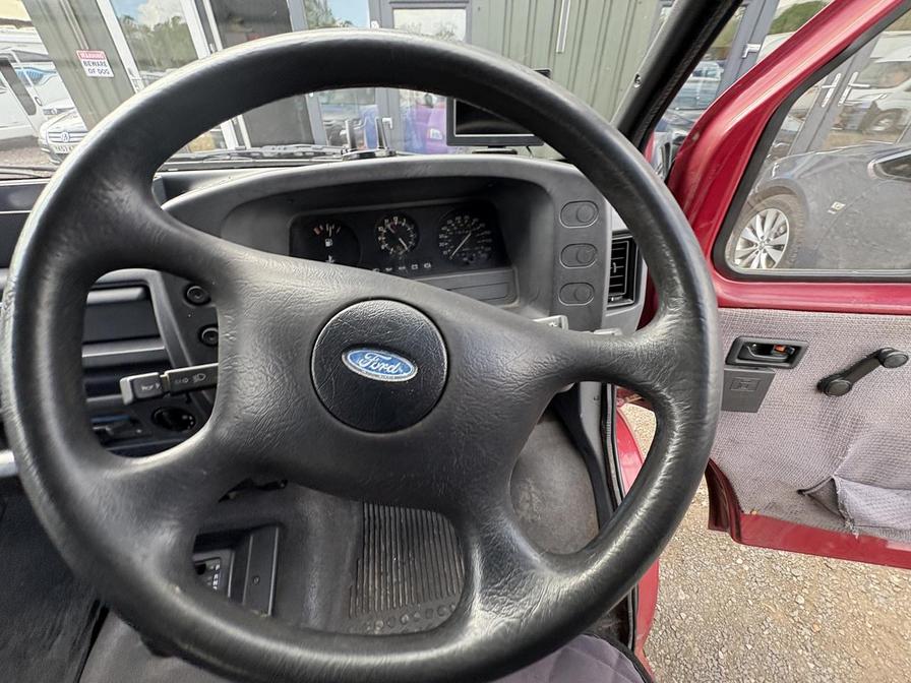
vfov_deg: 85.7
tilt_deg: -29.3
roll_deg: +0.4
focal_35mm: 14
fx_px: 368
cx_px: 456
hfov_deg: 102.1
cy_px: 342
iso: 125
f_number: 2.2
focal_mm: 2.22
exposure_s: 1/139
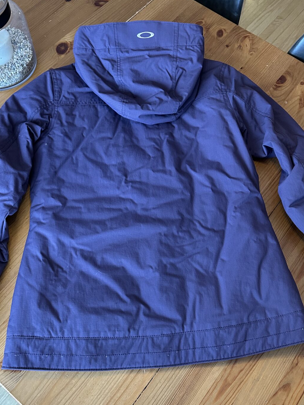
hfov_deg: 39.7
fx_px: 421
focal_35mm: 36
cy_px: 181
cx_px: 150
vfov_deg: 51.3
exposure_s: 1/60
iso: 500
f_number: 1.78
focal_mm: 6.86
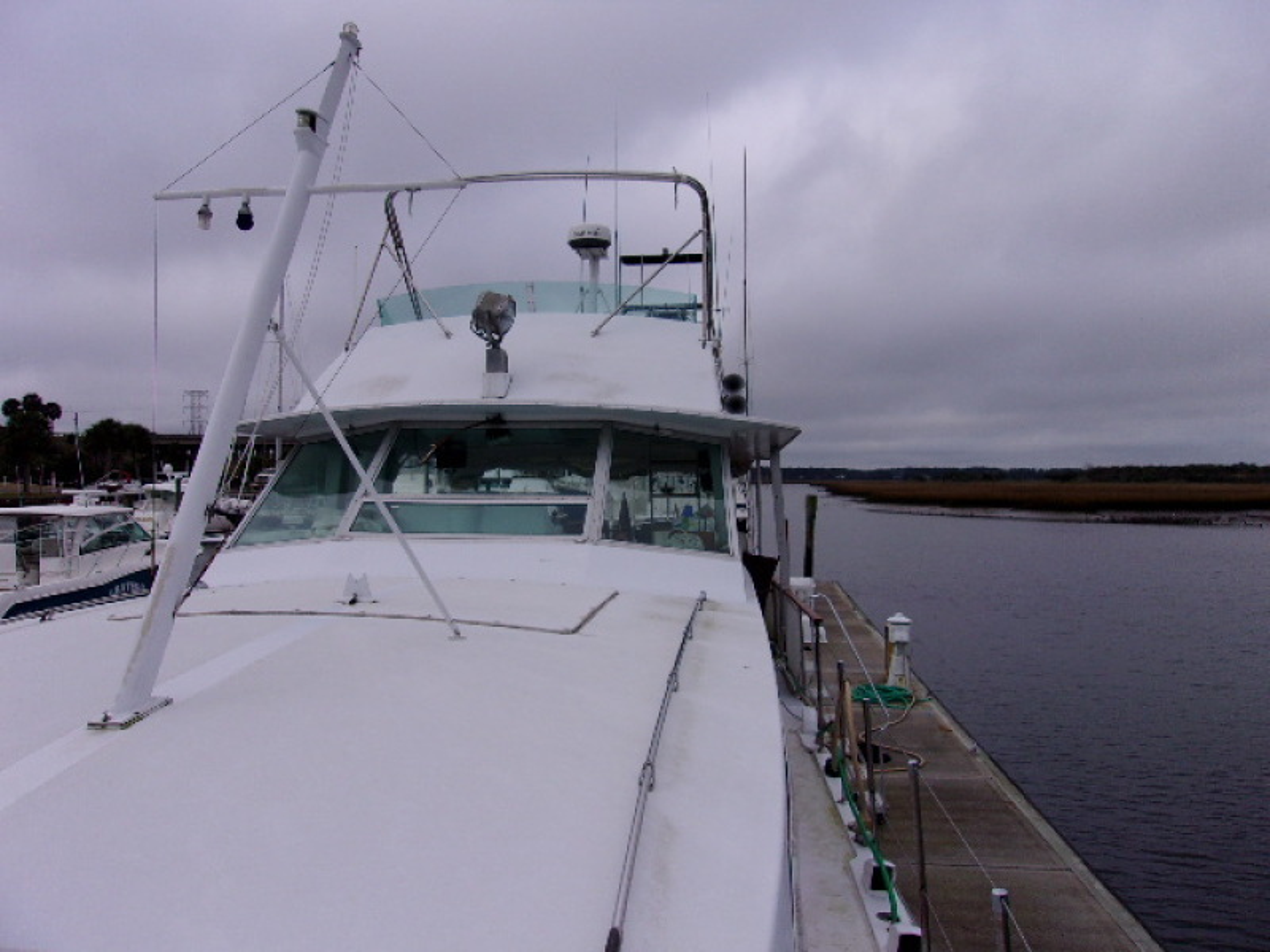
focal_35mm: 27
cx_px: 635
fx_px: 991
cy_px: 476
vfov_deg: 51.4
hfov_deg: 65.3
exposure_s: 1/160
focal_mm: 4.9
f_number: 10.4
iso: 80
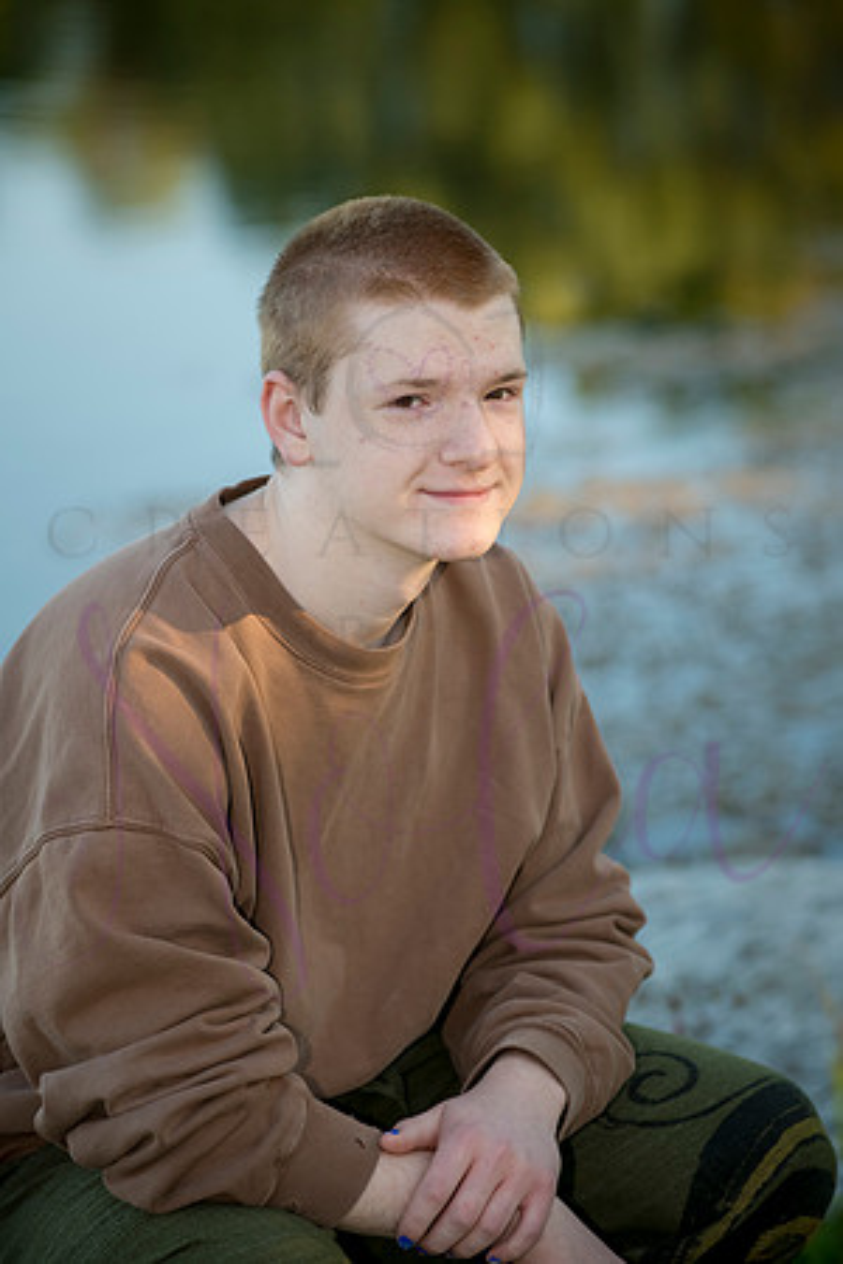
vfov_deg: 17.1
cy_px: 632
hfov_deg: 11.4
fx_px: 4215
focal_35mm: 120
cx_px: 422
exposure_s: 1/400
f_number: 4.5
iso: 400
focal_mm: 120
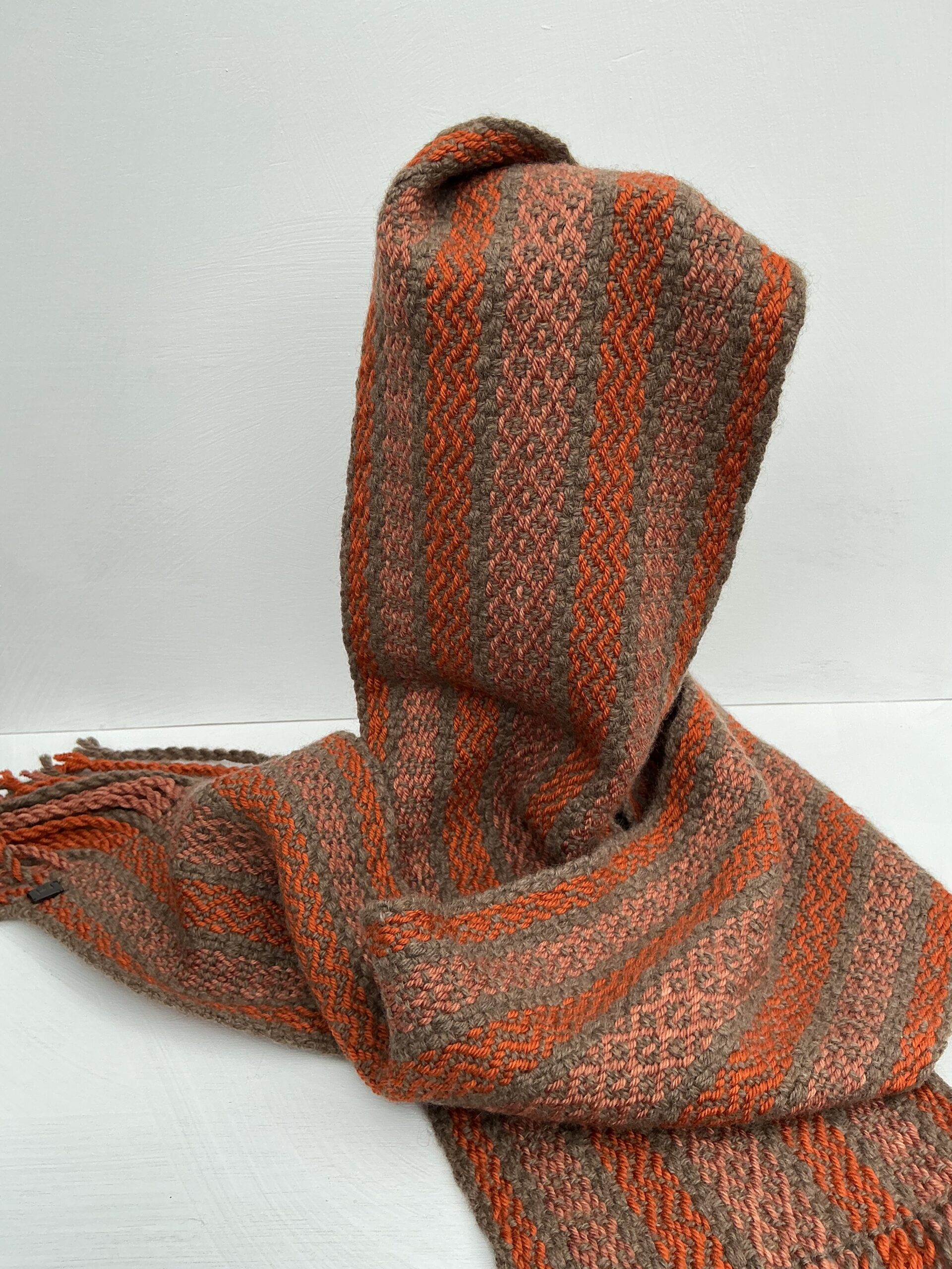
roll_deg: +2.8
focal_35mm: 29
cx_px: 476
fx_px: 1063
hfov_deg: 48.2
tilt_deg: -27.6
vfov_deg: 61.7
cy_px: 634
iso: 25
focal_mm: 3
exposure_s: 1/620
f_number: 1.8
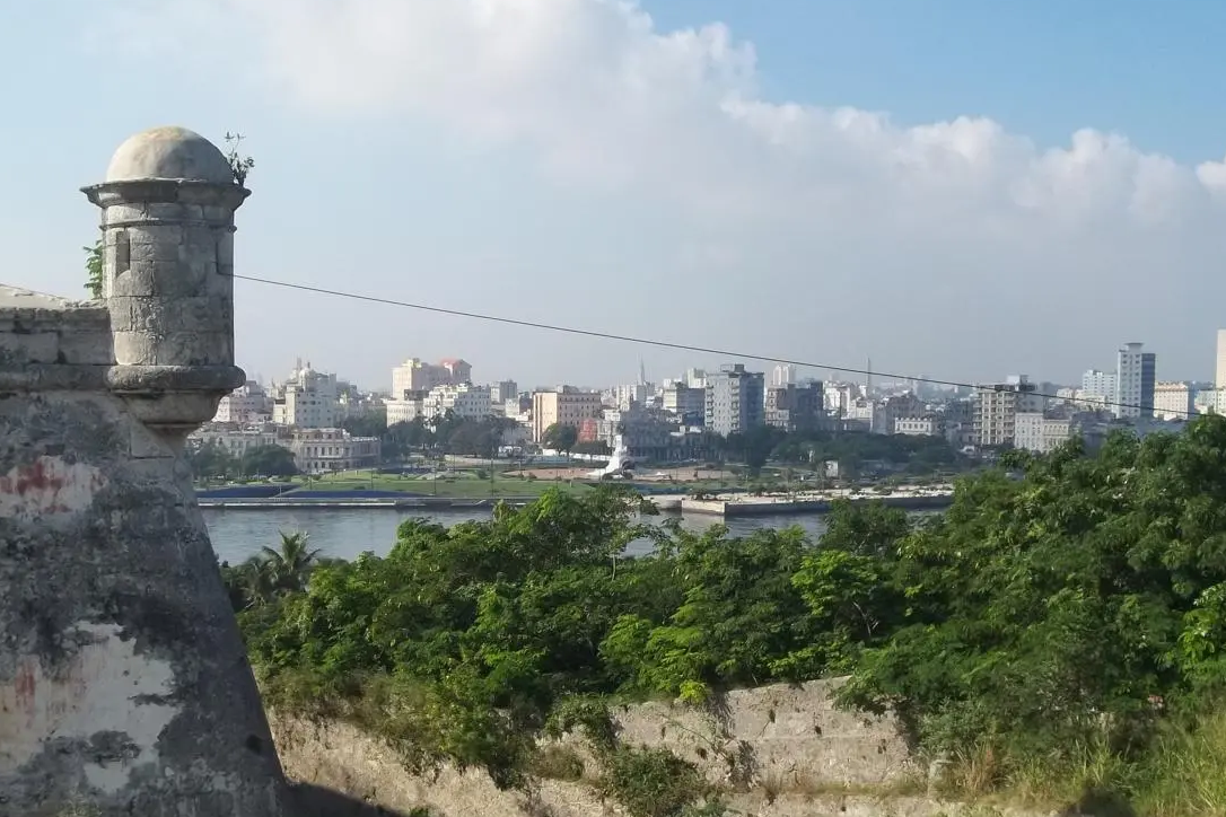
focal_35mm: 46
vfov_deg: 29.1
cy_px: 528
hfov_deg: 42.5
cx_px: 479
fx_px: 1566
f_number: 8.8
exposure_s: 1/125
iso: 64
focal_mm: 5.7
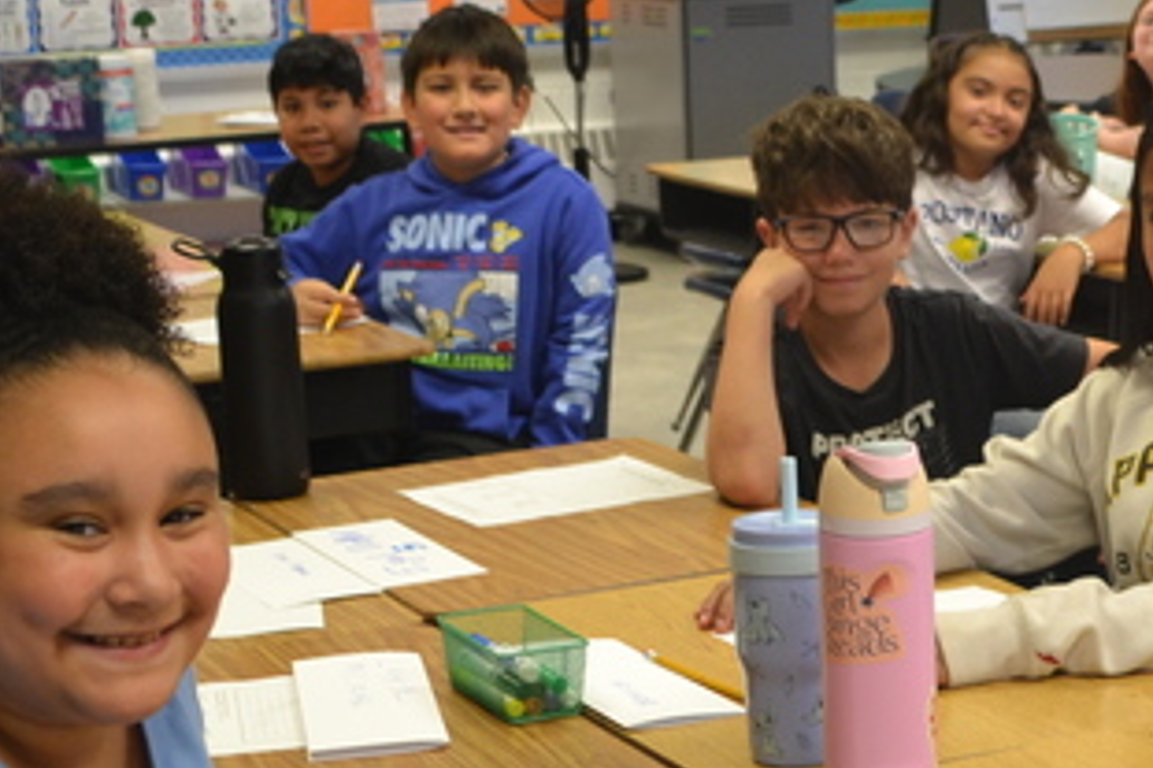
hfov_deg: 22.5
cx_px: 971
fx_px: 2849
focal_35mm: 89
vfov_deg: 15.3
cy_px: 454
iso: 400
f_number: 3.5
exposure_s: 1/50
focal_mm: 18
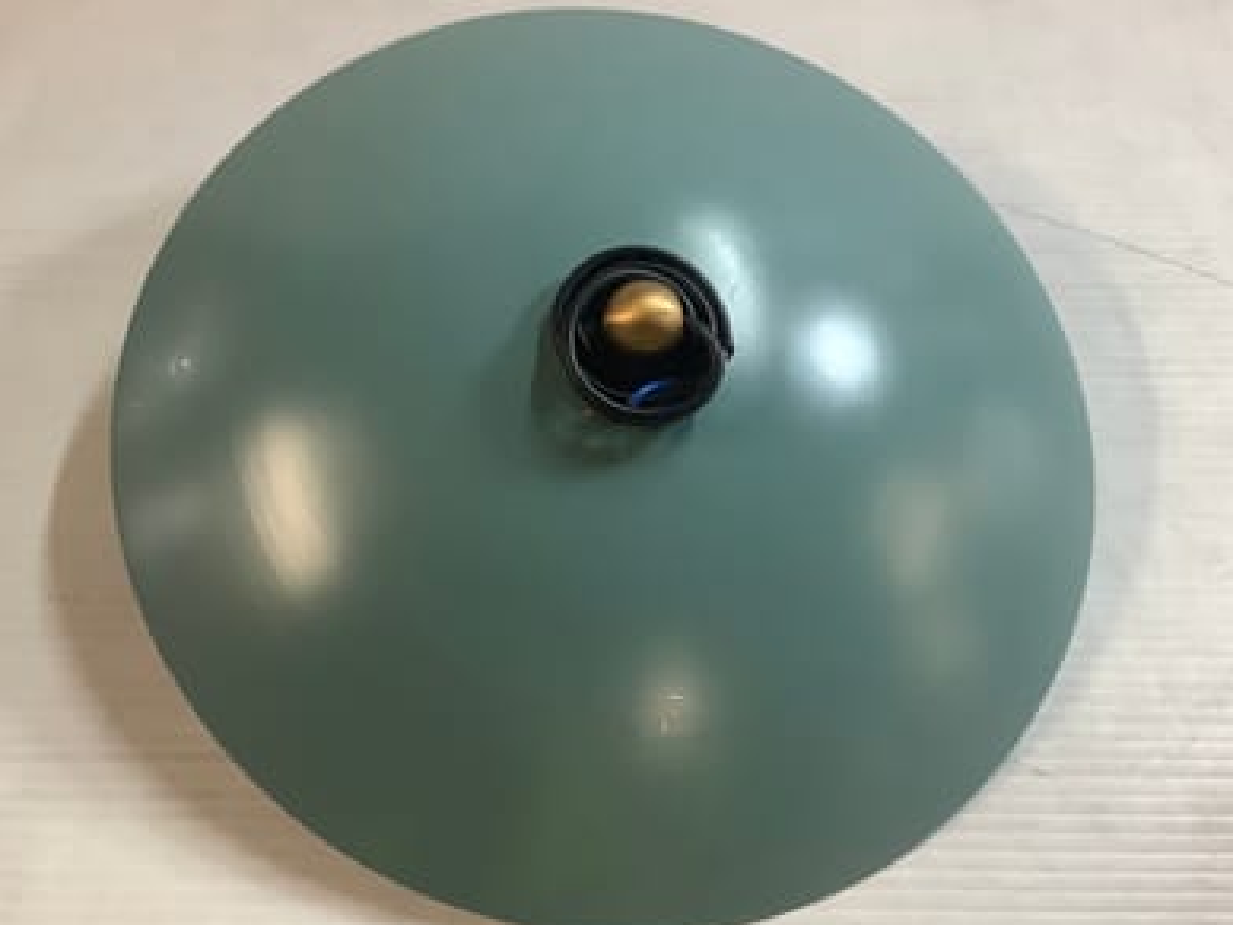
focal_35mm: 40
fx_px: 1425
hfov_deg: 46.7
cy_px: 418
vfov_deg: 35.9
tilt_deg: -52.9
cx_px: 562
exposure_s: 1/50
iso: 160
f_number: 2.4
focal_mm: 3.3
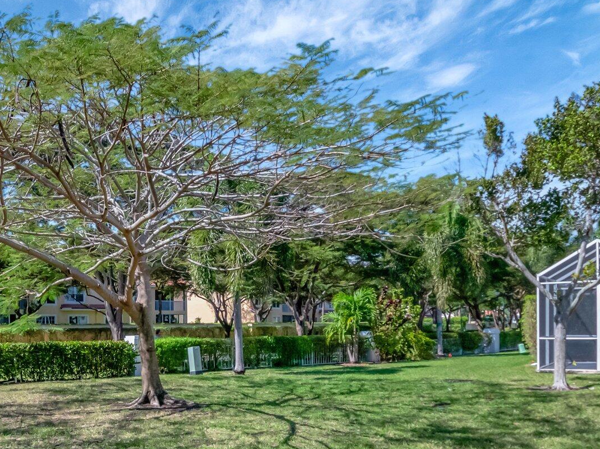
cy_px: 321
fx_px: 622
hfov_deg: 49.8
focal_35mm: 36
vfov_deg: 39.0
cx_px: 166
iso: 640
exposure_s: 1/1250
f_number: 8
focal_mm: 13
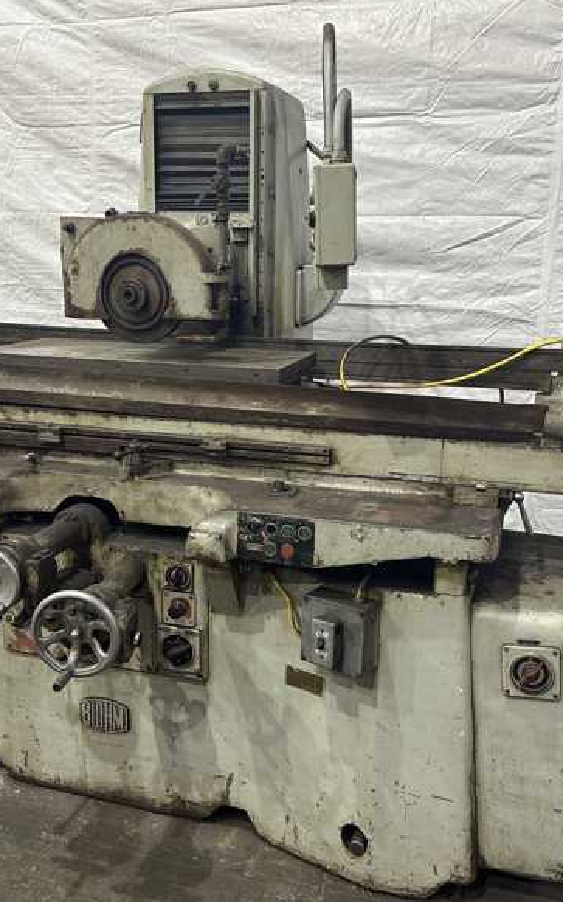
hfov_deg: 36.2
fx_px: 859
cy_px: 442
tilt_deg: -13.5
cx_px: 251
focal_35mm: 35
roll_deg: -1.1
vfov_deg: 55.3
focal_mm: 6.86
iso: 200
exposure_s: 1/60
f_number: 1.78
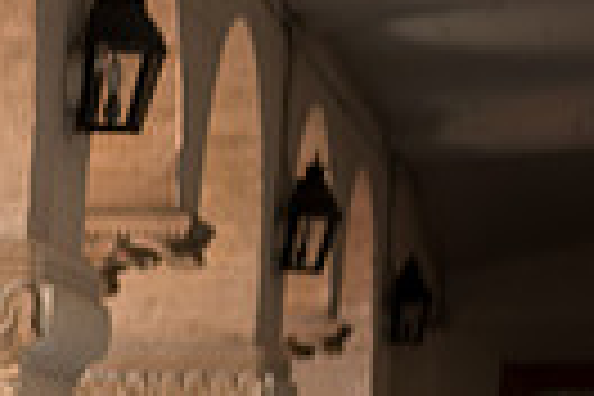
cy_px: 862
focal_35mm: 221
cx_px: -627
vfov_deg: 6.0
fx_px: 3646
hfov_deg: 8.8
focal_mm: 50
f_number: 3.5
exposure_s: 1/100
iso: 100
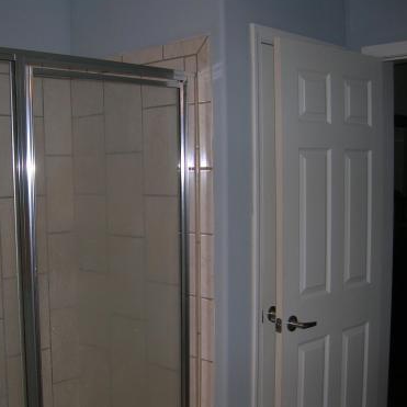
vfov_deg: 36.0
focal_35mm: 47
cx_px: 134
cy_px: 231
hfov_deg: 35.7
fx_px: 625
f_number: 2.9
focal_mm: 5.7
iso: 50
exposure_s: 1/60.1
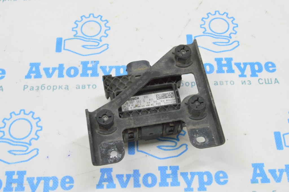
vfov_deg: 25.7
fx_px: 421
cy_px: 96
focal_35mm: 52
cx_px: 144
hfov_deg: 37.9
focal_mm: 35
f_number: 20
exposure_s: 1/15
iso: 6400
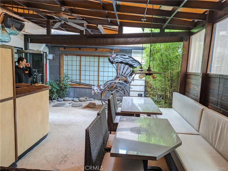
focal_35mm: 25
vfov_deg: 54.9
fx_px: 165
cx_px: 114
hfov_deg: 69.4
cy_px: 86
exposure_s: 1/120
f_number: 1.89
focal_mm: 5.43
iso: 79
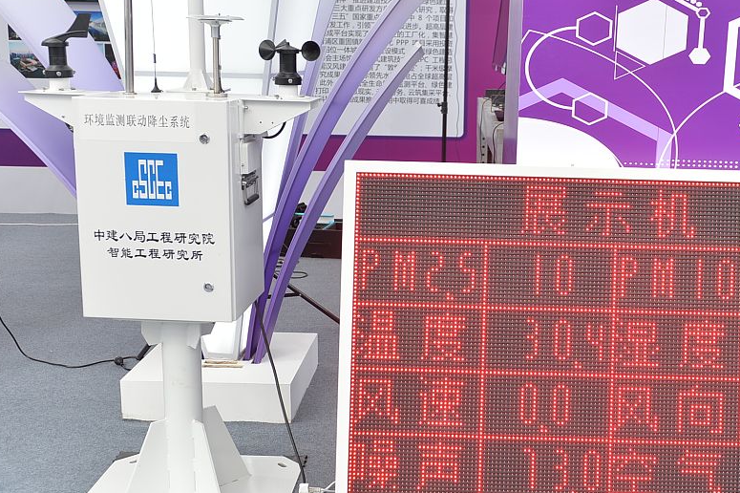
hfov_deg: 40.9
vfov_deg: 28.0
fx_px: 986
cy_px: 236
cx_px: 454
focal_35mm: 48
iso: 250
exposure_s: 1/100
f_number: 4
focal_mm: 31
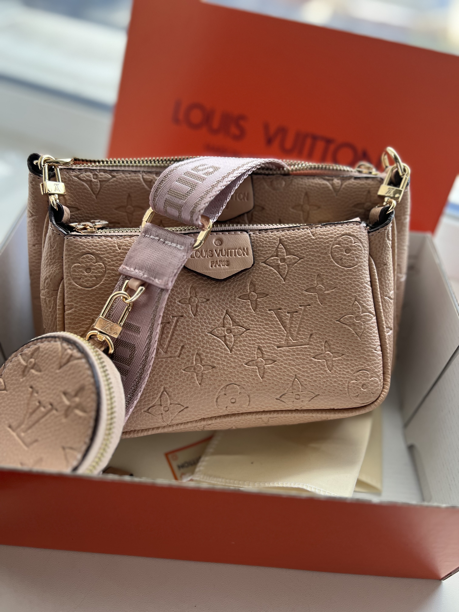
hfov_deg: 53.1
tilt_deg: -46.1
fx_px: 460
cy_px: 306
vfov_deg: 67.3
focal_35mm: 26
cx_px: 230
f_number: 1.5
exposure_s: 1/121
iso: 100
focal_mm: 5.7
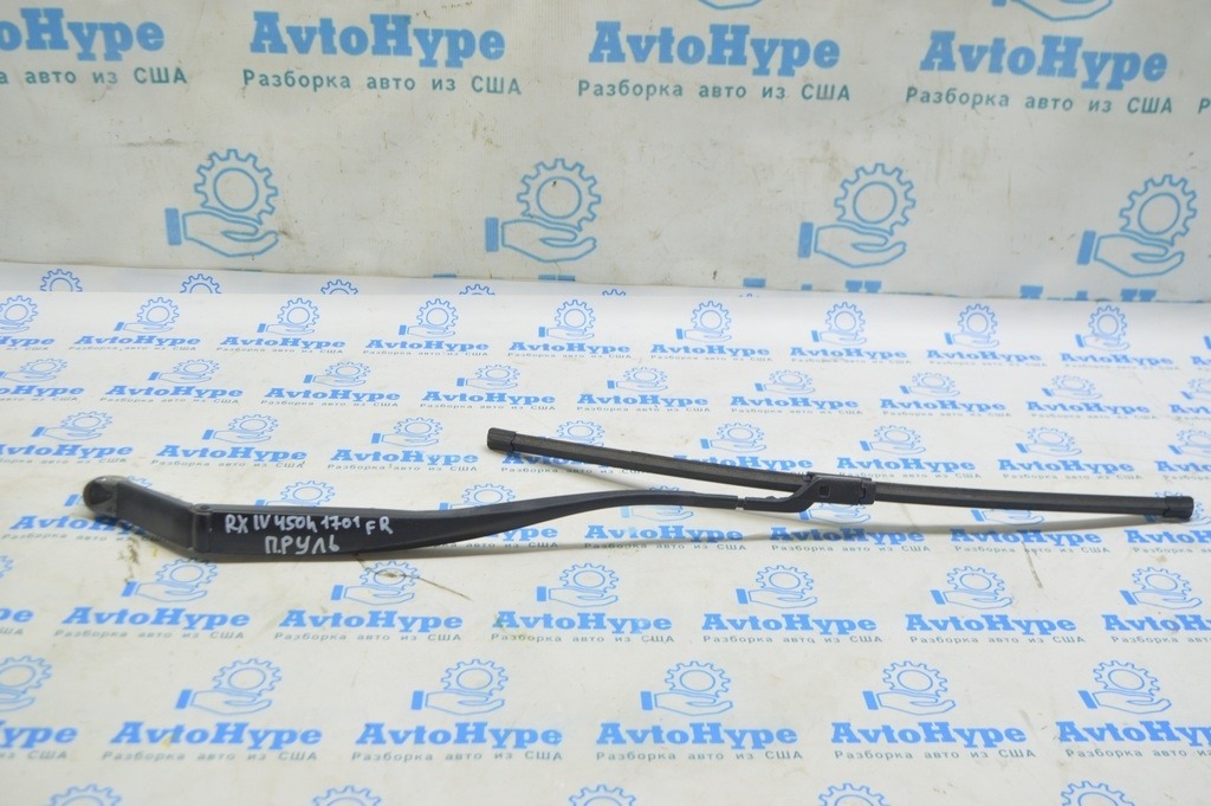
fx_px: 1311
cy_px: 403
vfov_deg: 34.2
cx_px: 606
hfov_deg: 49.6
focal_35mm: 39
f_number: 5.6
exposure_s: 1/20
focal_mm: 26
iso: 400
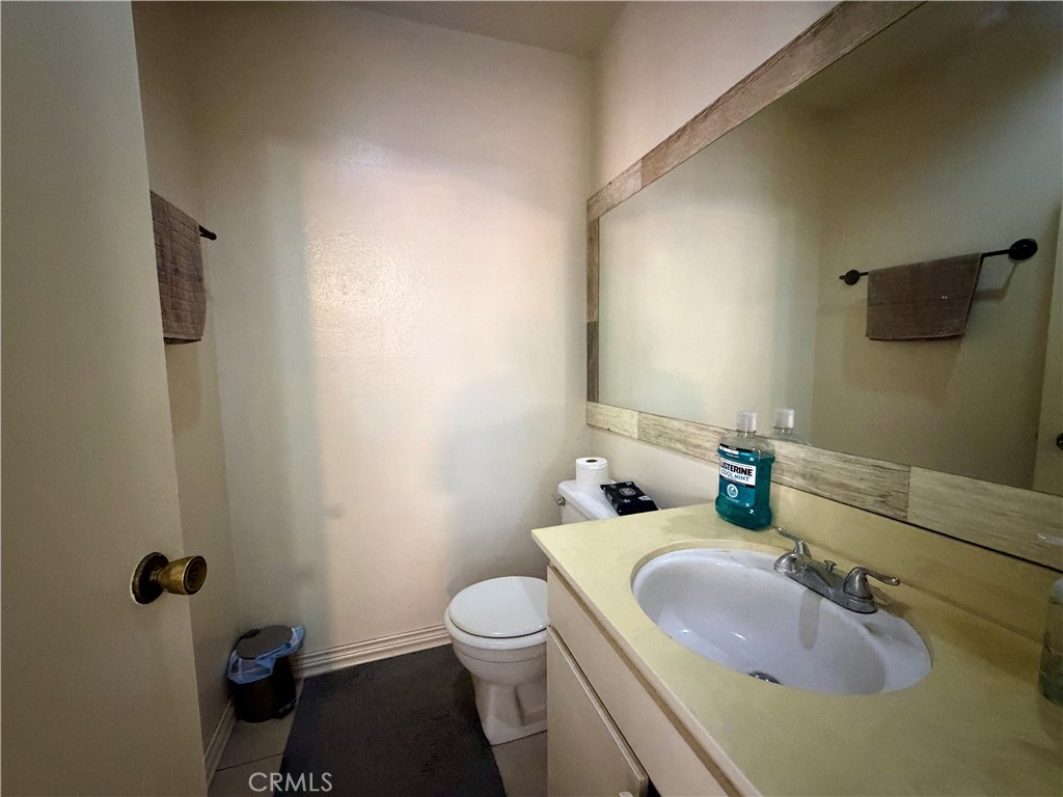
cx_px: 532
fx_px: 430
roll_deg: +0.9
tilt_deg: -5.5
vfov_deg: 85.7
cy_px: 398
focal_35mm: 14
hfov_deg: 102.1
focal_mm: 2.22
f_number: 2.2
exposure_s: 1/40
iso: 1000
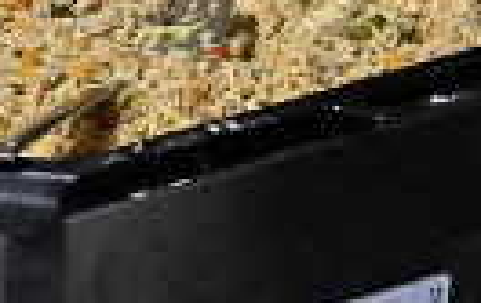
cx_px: -66
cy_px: 18
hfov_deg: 8.5
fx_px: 3204
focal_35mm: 244
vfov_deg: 5.4
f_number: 4
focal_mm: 44
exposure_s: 1/800
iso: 100
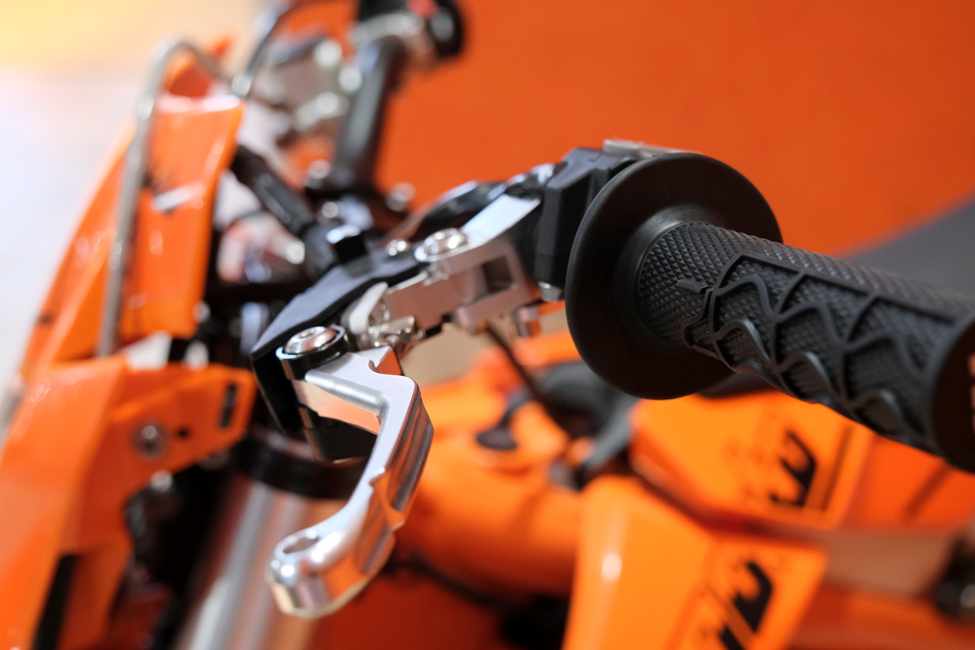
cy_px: 325
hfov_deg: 38.9
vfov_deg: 26.5
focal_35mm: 51
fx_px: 1381
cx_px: 488
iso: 2000
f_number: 4
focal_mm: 34.2
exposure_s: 1/100
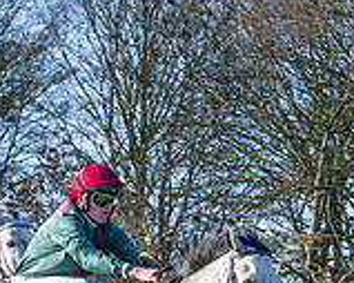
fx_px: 2984
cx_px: -159
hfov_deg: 6.7
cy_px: 363
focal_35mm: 285
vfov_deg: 5.4
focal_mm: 45
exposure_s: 1/1600
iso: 400
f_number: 5
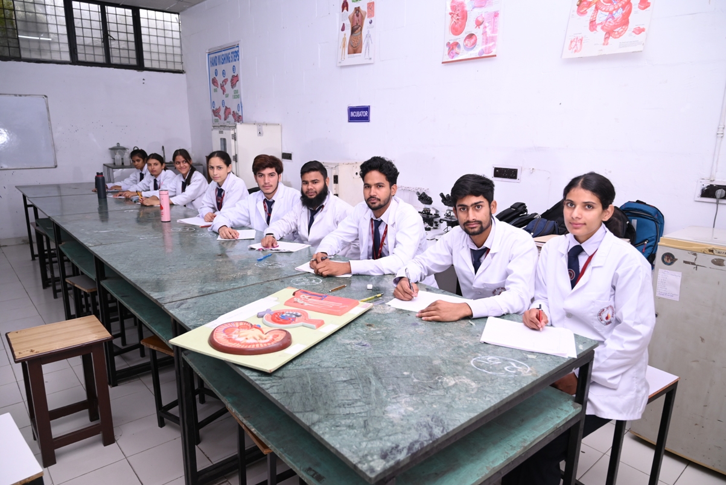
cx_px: 363
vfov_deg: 53.2
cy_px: 242
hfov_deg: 73.7
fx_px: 484
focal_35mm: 24
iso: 1250
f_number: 4
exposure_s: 1/125
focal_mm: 24
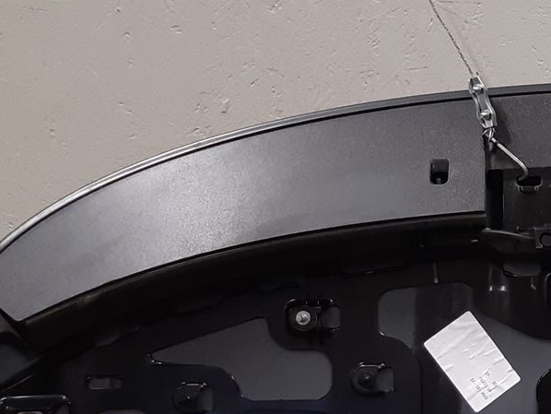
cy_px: 304
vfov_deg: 16.5
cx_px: 713
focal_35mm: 89
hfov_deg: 20.2
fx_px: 1417
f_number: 1.7
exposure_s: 1/50
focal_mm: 3.93
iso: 125
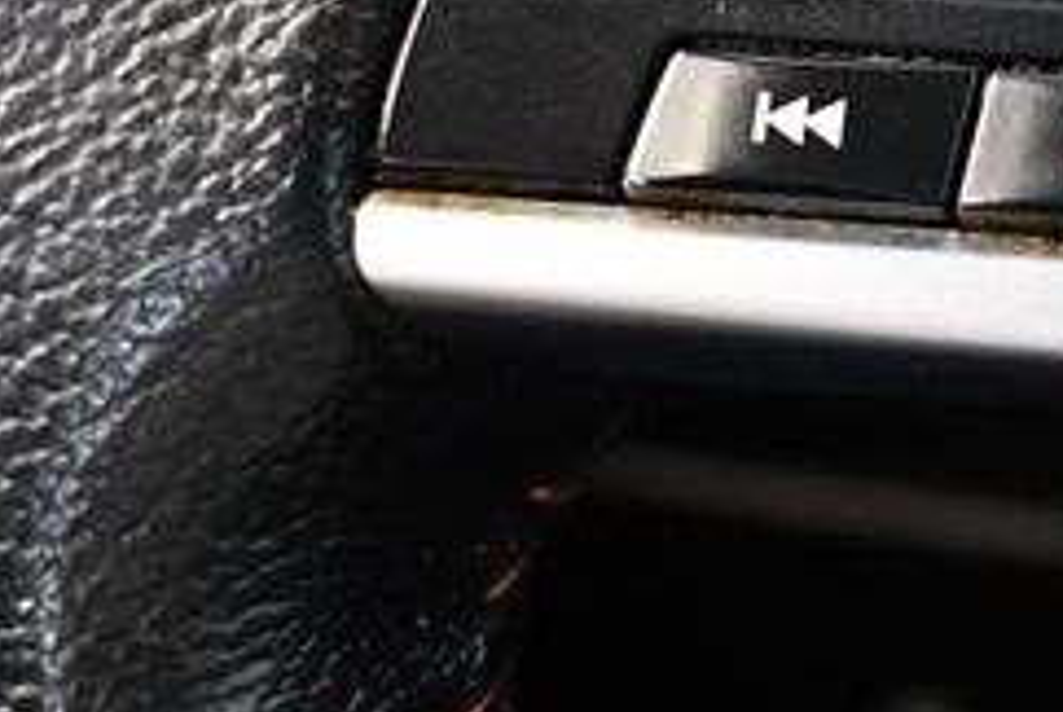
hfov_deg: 17.2
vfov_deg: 12.1
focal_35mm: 111
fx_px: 3281
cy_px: -136
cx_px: 1401
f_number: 3.8
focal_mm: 21
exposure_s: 1/60
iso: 4000
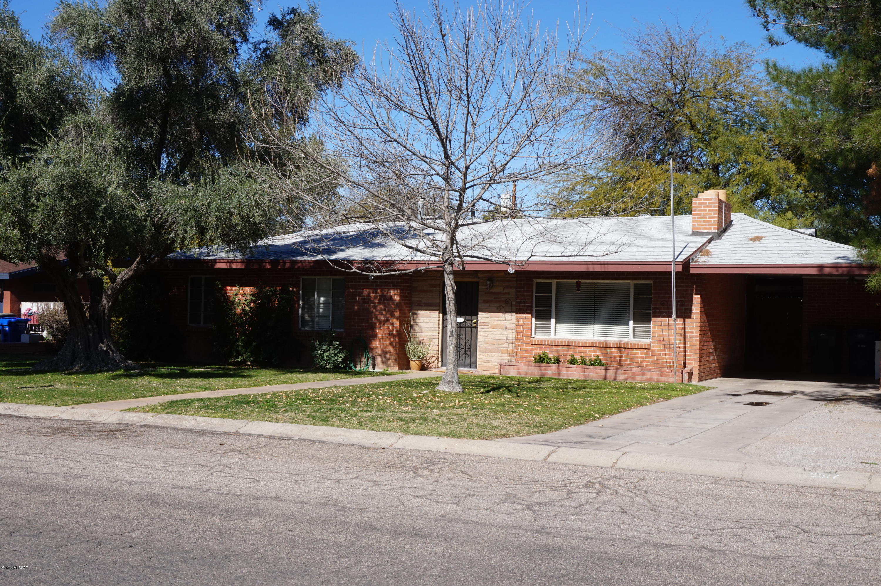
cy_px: 293
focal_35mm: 42
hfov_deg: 46.4
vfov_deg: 31.9
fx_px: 1027
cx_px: 440
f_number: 14
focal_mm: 28
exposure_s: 1/100
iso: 100
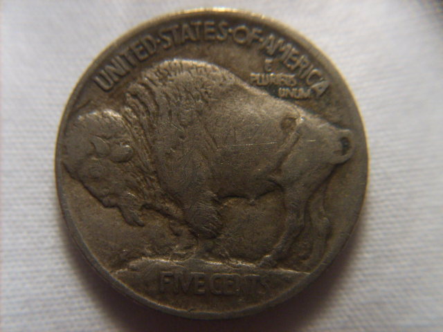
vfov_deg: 40.7
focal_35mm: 35
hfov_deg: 52.6
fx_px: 448
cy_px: 166
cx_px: 222
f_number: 2.8
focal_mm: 5.8
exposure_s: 1/20
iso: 140
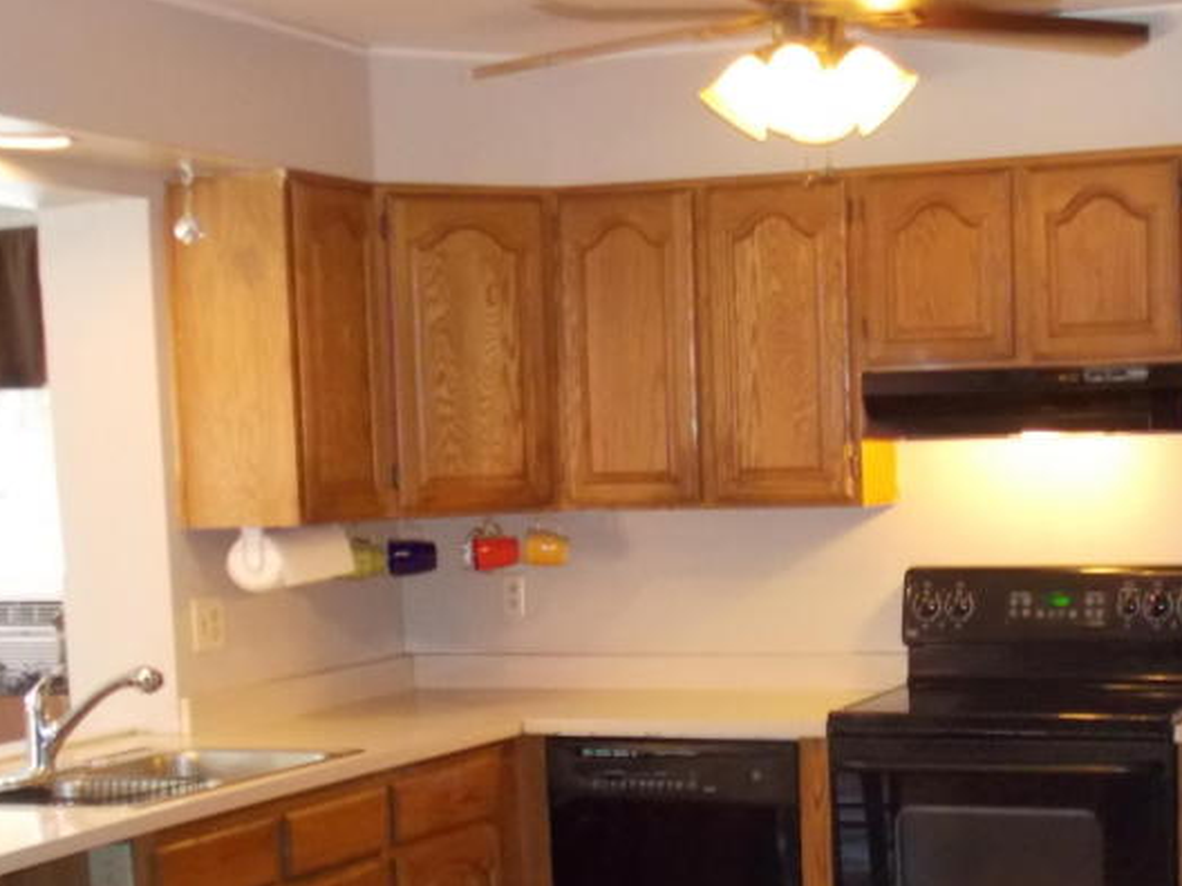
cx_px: 808
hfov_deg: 29.1
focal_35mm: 66
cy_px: 750
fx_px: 2254
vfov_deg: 21.9
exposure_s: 1/25
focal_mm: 6.1
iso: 400
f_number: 3.4
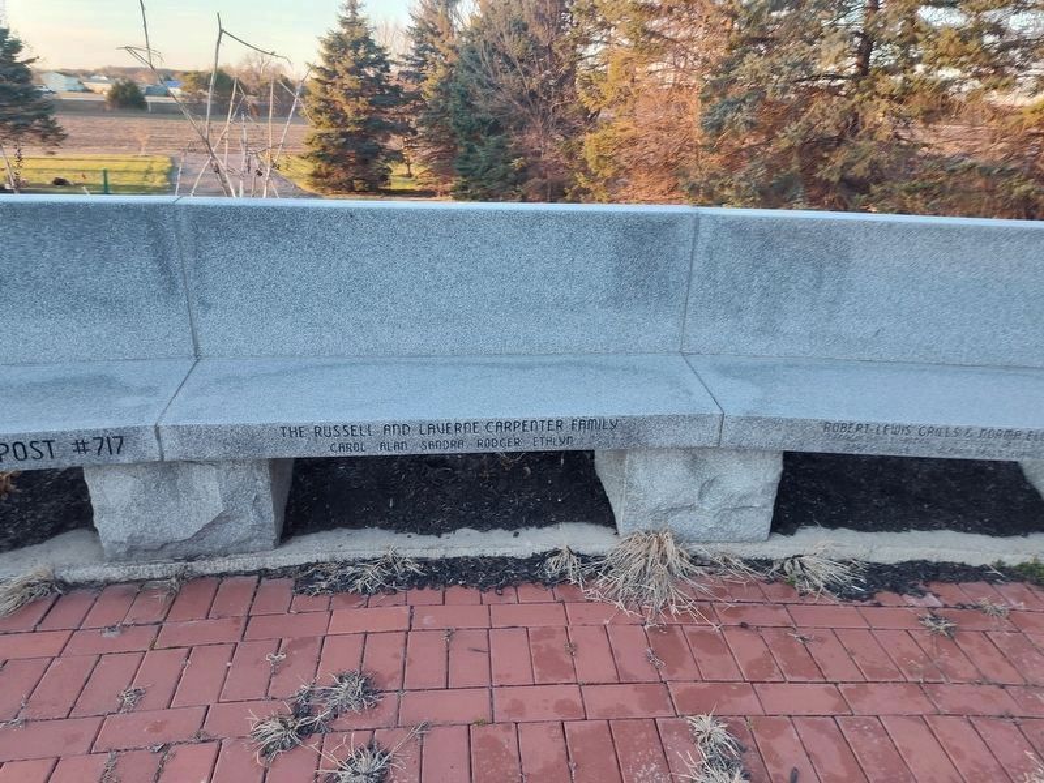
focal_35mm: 23
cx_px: 522
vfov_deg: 58.9
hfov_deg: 73.9
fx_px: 694
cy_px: 392
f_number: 1.8
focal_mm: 5.56
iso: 191
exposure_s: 1/120
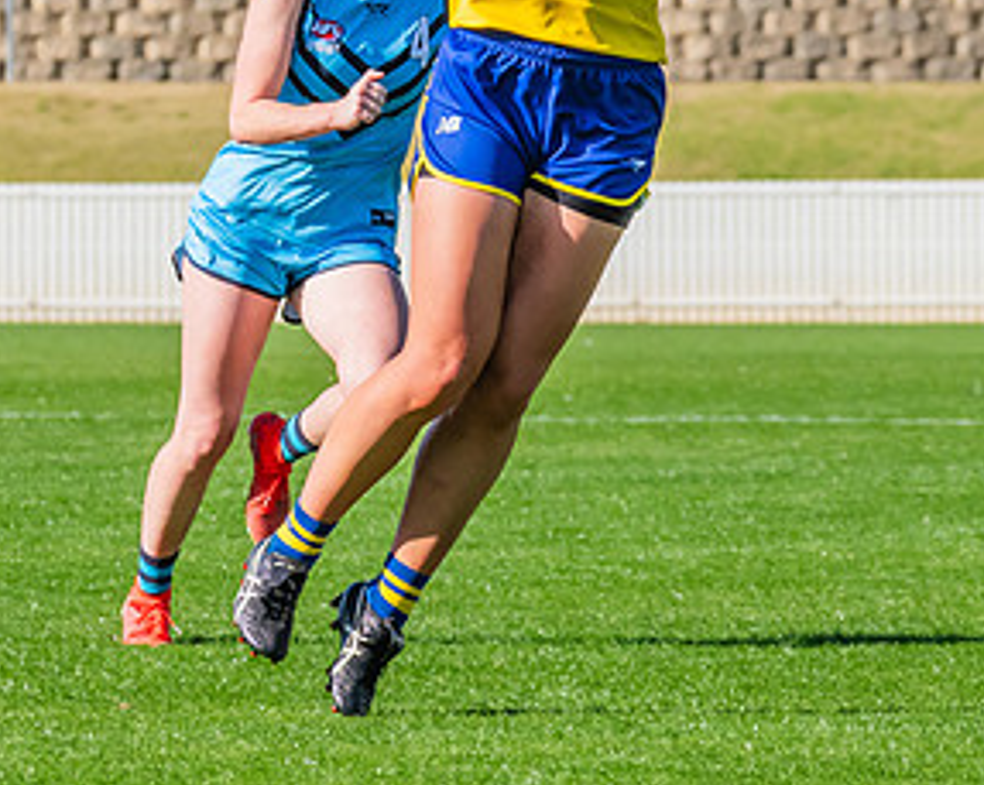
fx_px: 18038
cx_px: 657
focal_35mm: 620
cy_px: 13
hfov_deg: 3.1
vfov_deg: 2.5
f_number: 11
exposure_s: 1/1250
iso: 800
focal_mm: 210
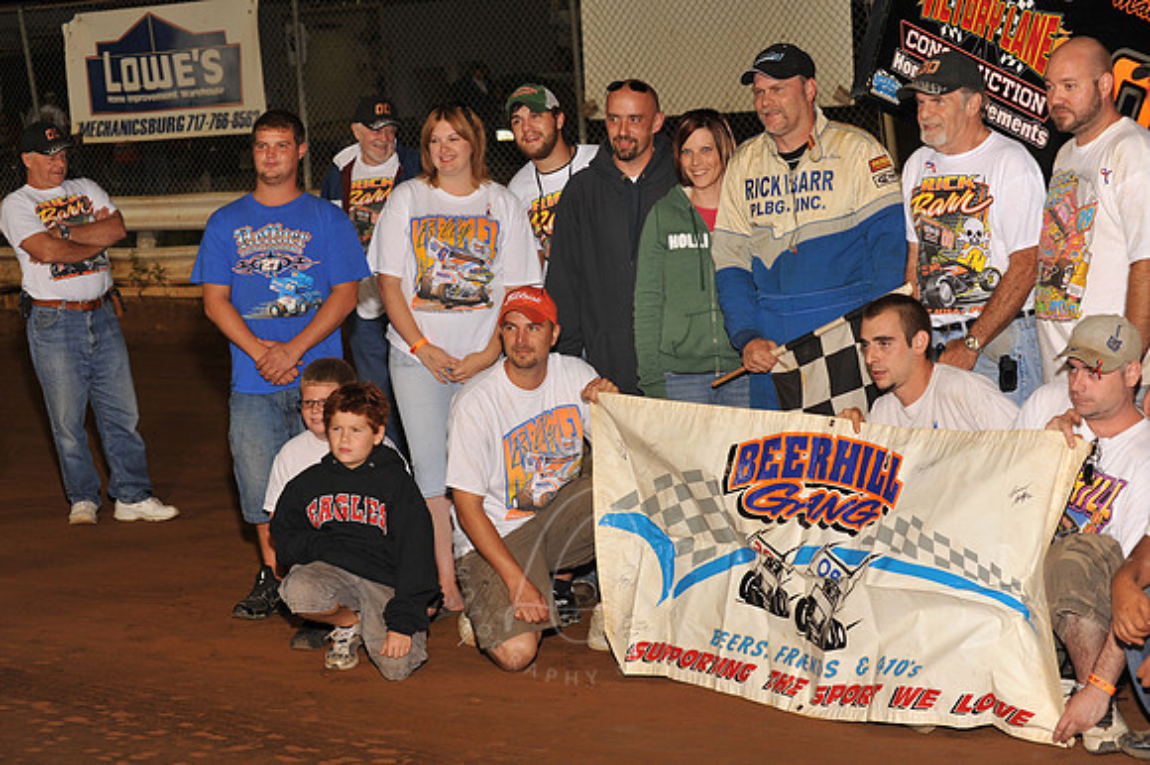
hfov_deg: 25.4
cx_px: 575
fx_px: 2554
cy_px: 382
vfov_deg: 17.0
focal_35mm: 80
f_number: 6.3
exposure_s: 1/250
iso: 500
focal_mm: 80
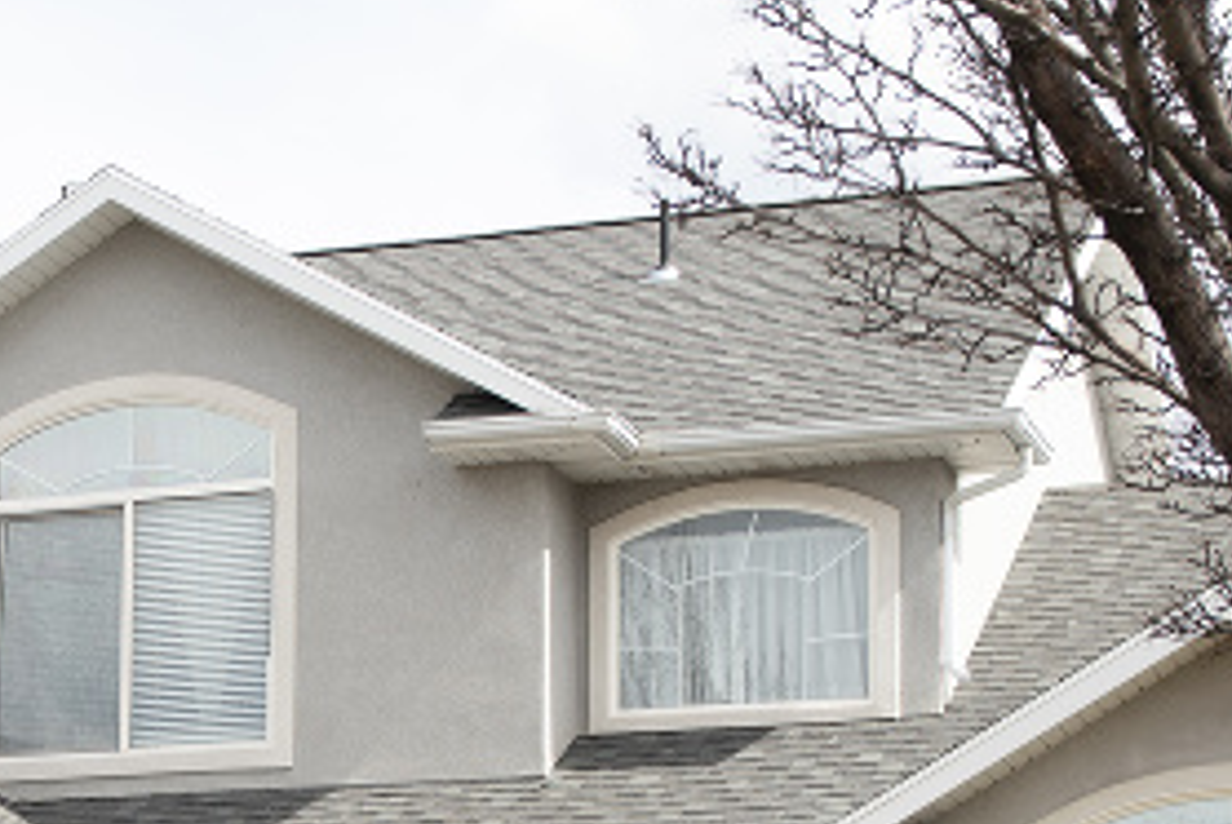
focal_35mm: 114
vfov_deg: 11.8
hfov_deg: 17.6
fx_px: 3905
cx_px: 115
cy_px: 957
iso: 200
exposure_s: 1/1000
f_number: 4
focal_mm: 31
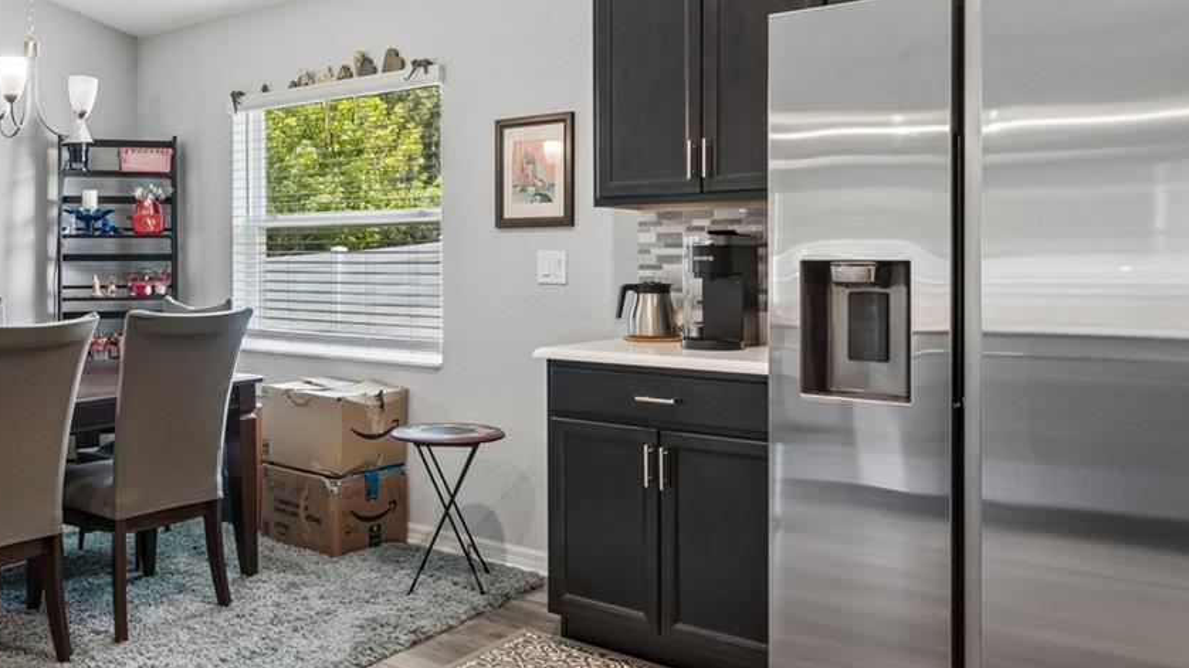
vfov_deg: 38.5
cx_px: 365
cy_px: 223
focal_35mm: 30
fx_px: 946
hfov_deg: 62.2
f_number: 7.1
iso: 100
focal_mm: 10
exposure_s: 1/5
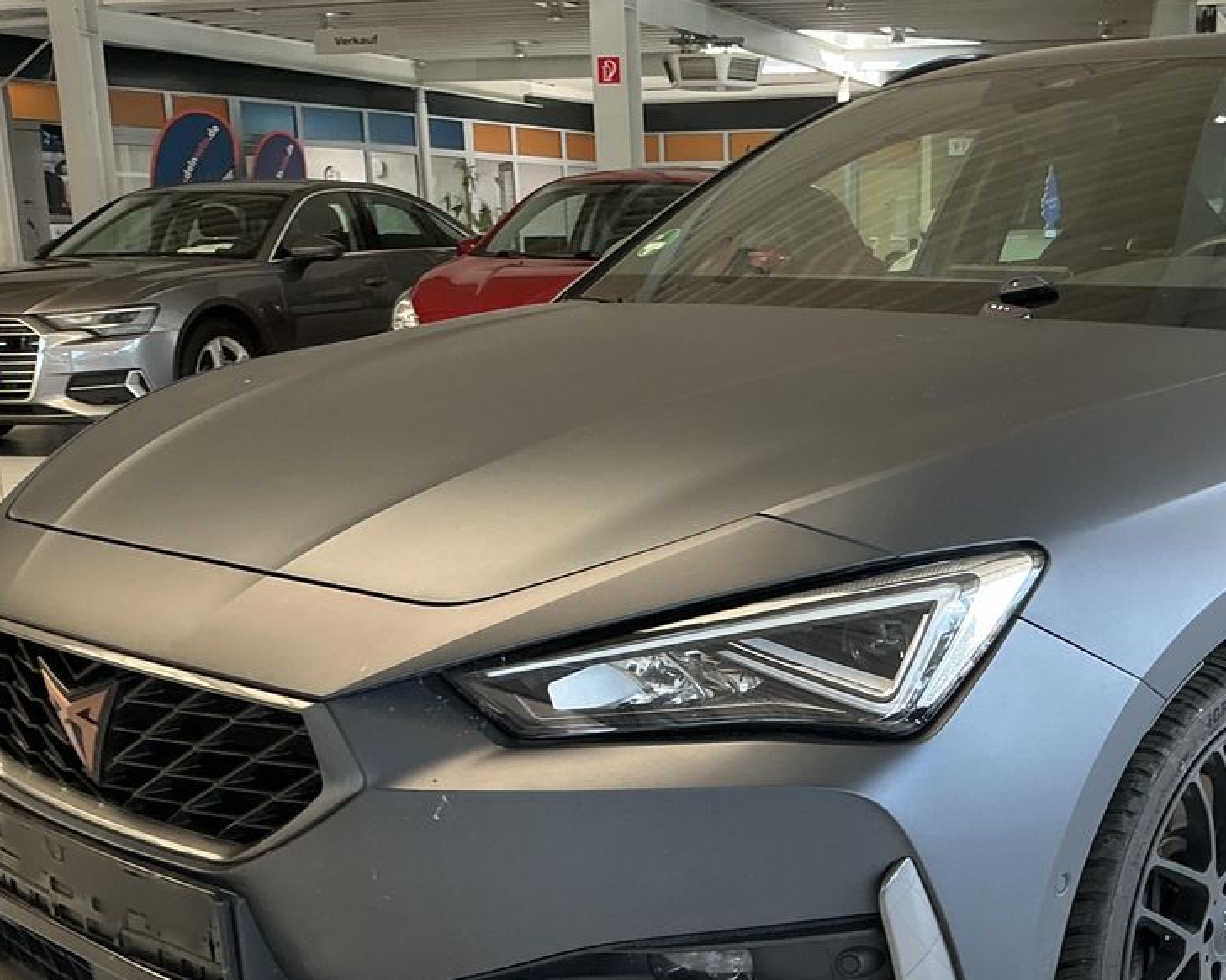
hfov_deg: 40.2
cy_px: 753
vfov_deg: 32.7
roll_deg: -0.4
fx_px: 1633
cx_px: 893
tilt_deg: -20.6
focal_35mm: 45
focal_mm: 3
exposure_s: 1/122
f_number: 1.8
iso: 40
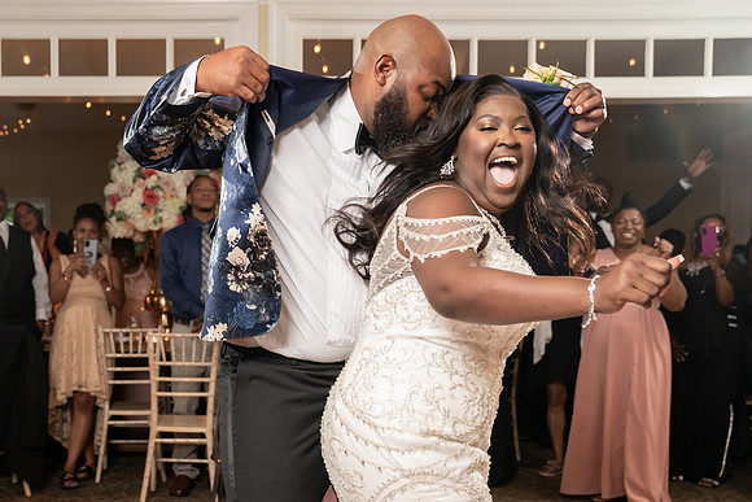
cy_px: 329
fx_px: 936
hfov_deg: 43.0
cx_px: 233
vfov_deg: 29.8
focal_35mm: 45
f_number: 4
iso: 4000
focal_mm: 31
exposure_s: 1/200
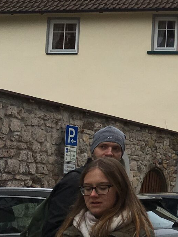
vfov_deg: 18.1
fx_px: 740
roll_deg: +0.2
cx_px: 411
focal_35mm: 108
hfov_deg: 11.6
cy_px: 78
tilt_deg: +9.5
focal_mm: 4.15
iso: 25
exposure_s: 1/855
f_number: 2.2
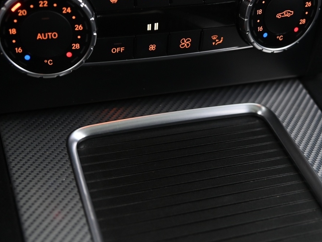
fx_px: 558
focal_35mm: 60
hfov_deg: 32.2
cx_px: 158
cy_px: 59
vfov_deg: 24.1
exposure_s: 1/10
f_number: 4
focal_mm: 34
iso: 2000
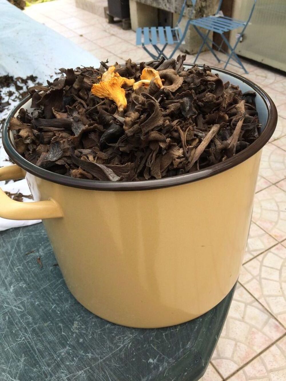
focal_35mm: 29
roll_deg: +0.2
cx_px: 143
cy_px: 190
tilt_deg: -40.0
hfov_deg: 48.2
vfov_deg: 61.7
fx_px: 319
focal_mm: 4.15
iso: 32
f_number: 2.2
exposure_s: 1/494
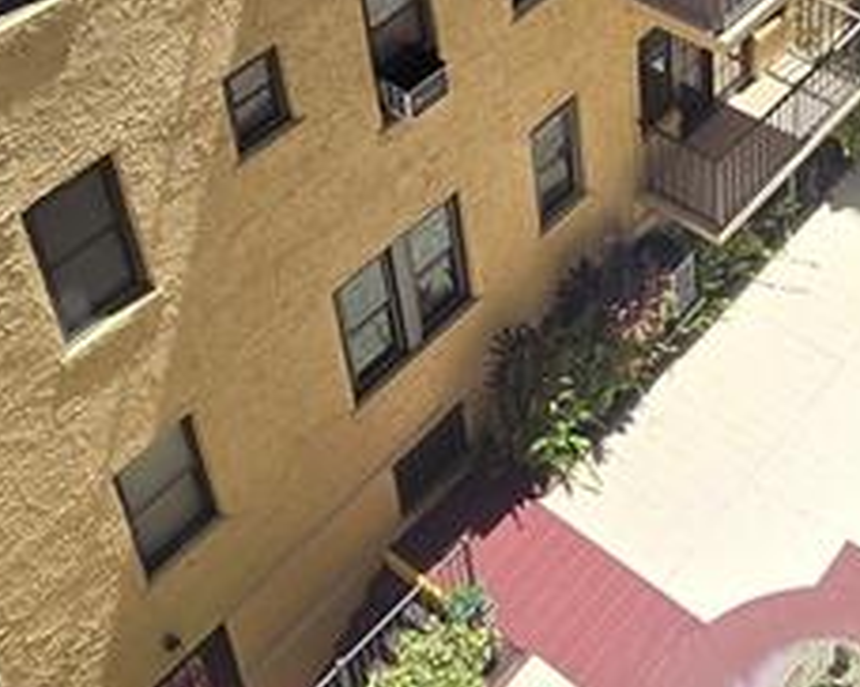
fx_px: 1450
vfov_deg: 24.0
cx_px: 785
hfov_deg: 31.4
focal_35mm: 57
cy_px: -155
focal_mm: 2.2
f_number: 2.2
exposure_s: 1/2524
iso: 50
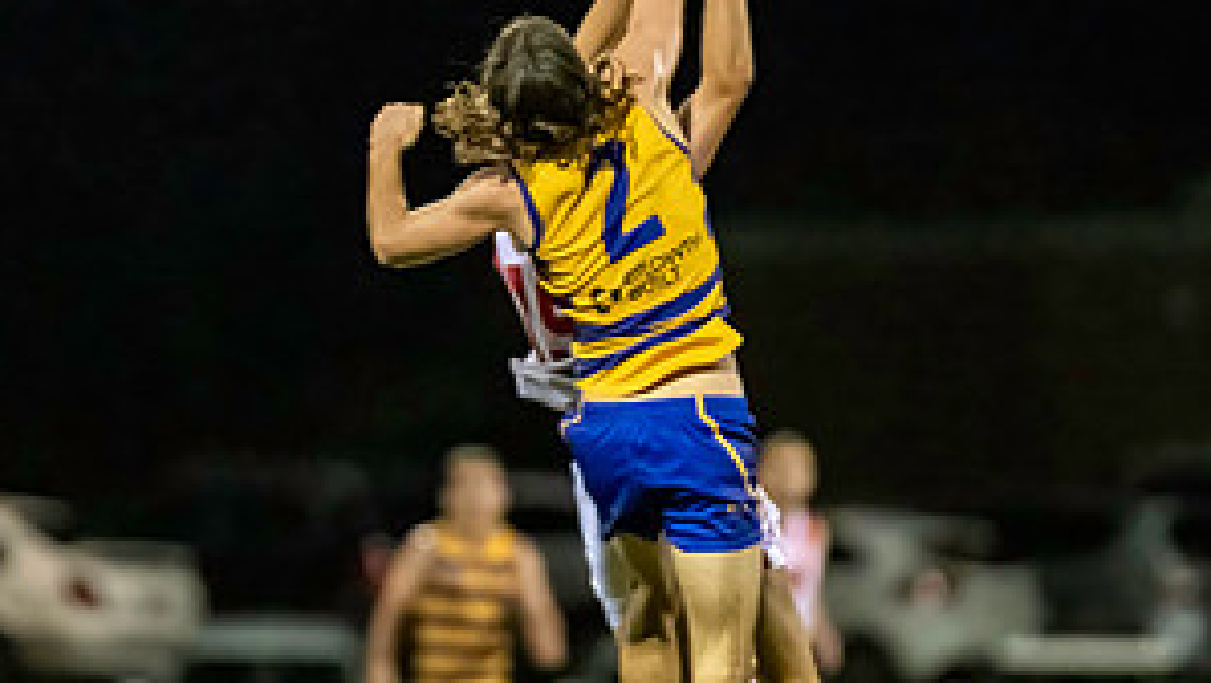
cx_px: 345
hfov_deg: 2.8
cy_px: 319
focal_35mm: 759
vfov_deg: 1.6
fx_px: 24385
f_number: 2.8
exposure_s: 1/1250
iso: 10000
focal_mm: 300
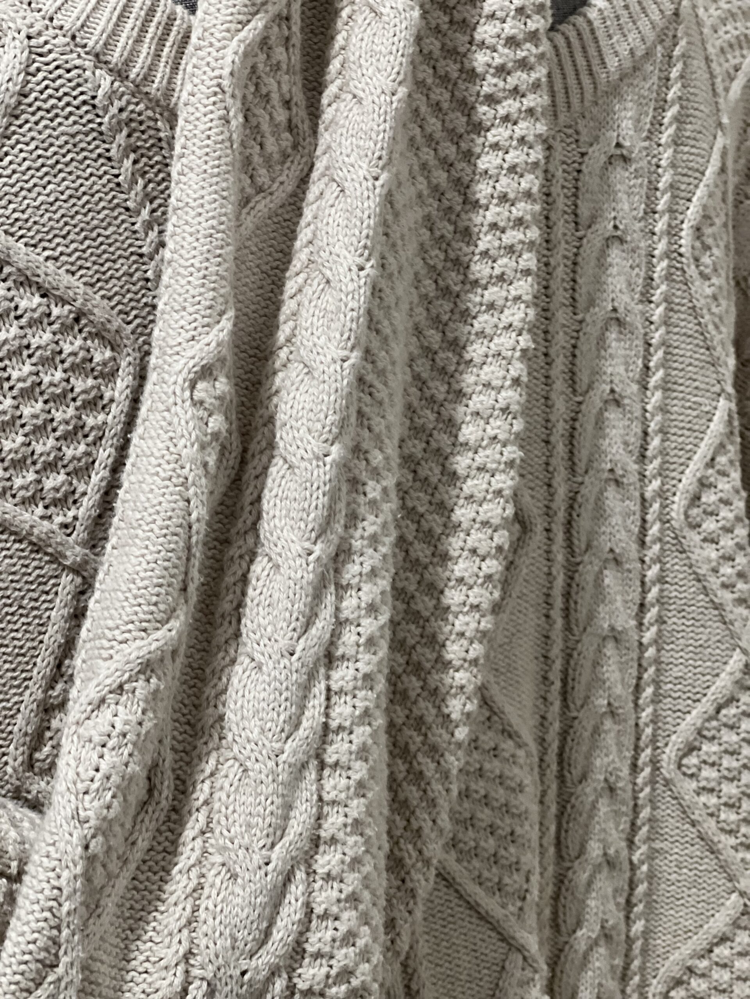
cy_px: 500
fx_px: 2224
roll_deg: +3.9
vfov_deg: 25.3
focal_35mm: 77
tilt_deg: -12.1
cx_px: 375
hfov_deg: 19.1
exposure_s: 1/29
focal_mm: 9
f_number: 2.8
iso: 400
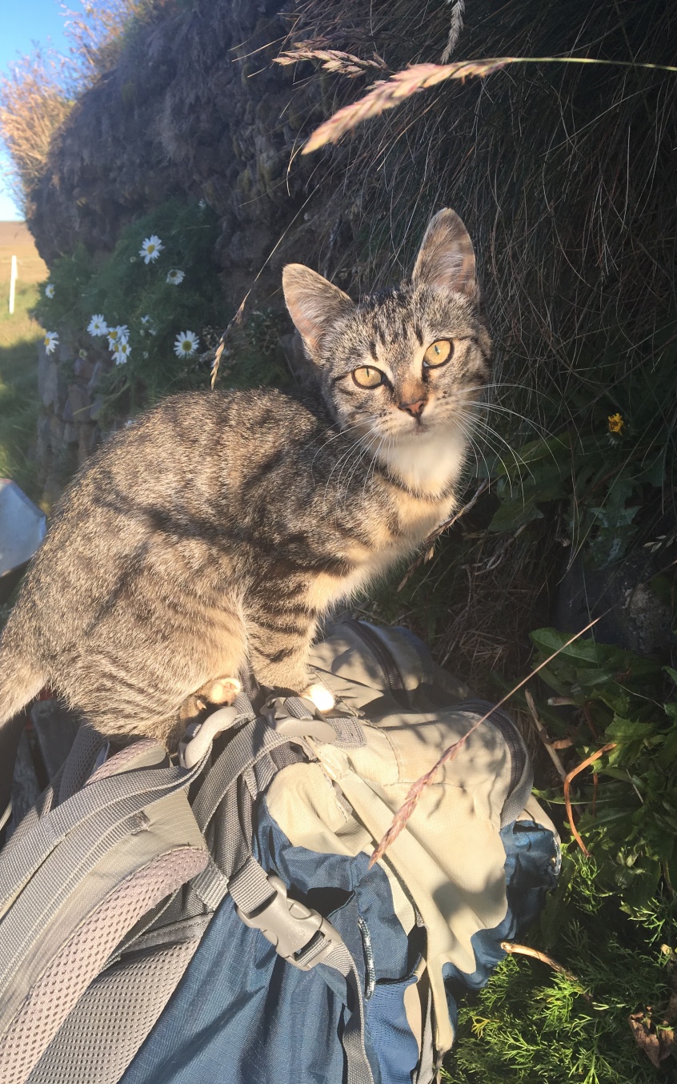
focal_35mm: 31
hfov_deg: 40.6
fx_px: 915
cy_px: 542
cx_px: 320
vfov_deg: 61.2
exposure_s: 1/411
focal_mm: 4.15
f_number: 2.2
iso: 25
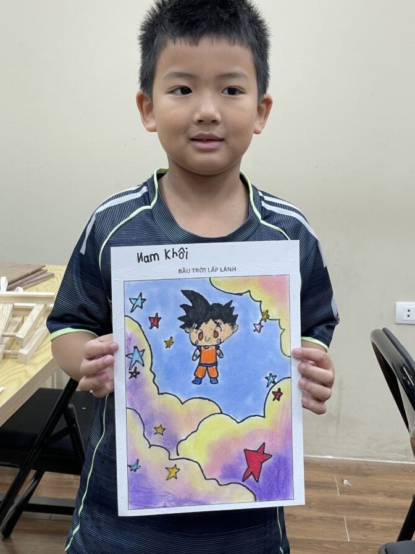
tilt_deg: -7.2
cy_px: 248
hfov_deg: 25.2
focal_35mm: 58
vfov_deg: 33.2
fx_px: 928
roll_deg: -3.2
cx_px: 203
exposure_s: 1/100
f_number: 2
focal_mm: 6
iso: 80
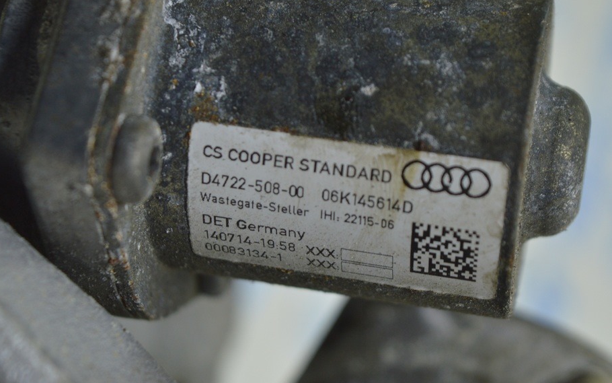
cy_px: 170
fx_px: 1578
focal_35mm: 95
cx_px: 286
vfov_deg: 13.8
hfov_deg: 22.0
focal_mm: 55
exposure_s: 1/40
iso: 400
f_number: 5.6
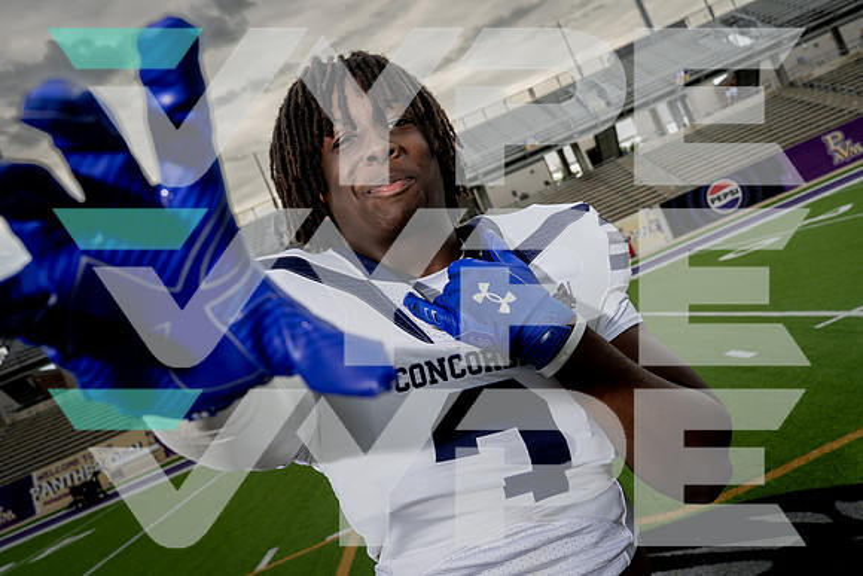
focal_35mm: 34
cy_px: 288
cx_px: 432
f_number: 8
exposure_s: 1/250
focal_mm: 34
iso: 250
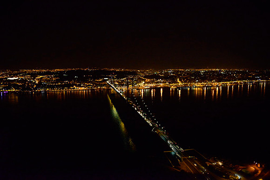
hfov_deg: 63.6
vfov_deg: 45.0
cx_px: 135
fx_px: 218
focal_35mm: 29
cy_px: 90
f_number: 2.8
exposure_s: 1/80
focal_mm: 29
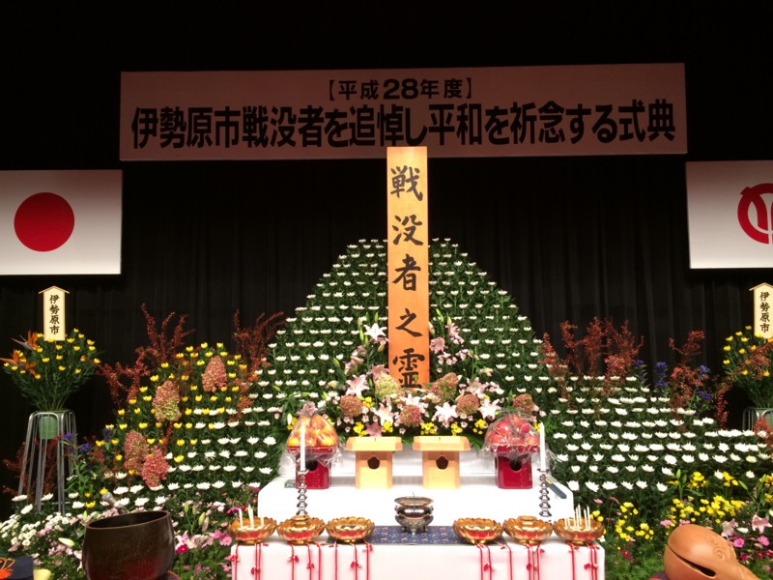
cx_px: 386
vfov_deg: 48.2
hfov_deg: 61.7
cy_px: 290
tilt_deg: +4.2
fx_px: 648
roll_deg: +0.6
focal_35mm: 29
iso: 80
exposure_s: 1/30
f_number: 2.2
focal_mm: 4.15
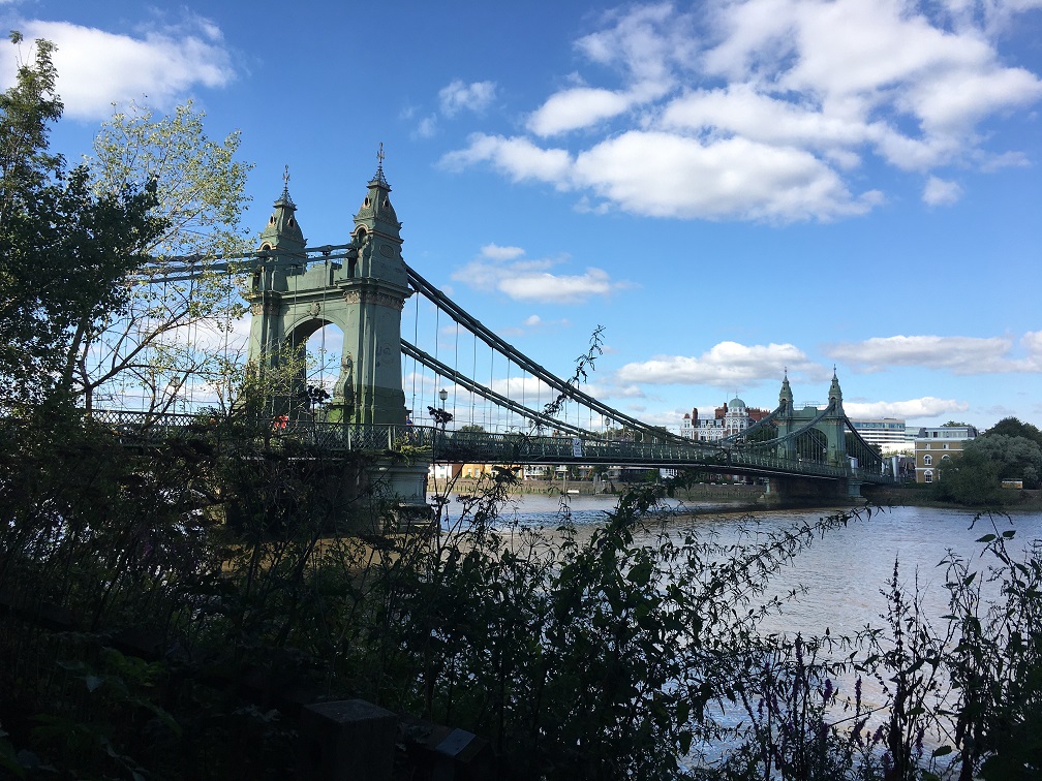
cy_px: 390
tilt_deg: +5.9
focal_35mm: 29
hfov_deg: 61.7
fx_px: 873
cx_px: 521
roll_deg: -1.6
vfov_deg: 48.2
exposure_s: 1/1350
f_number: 2.2
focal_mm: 4.15
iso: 25
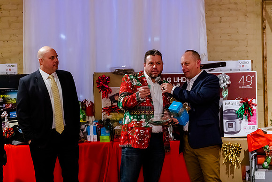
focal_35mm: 62
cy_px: 91
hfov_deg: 32.4
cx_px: 136
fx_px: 469
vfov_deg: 21.9
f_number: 2.8
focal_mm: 62
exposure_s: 1/160
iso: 5000
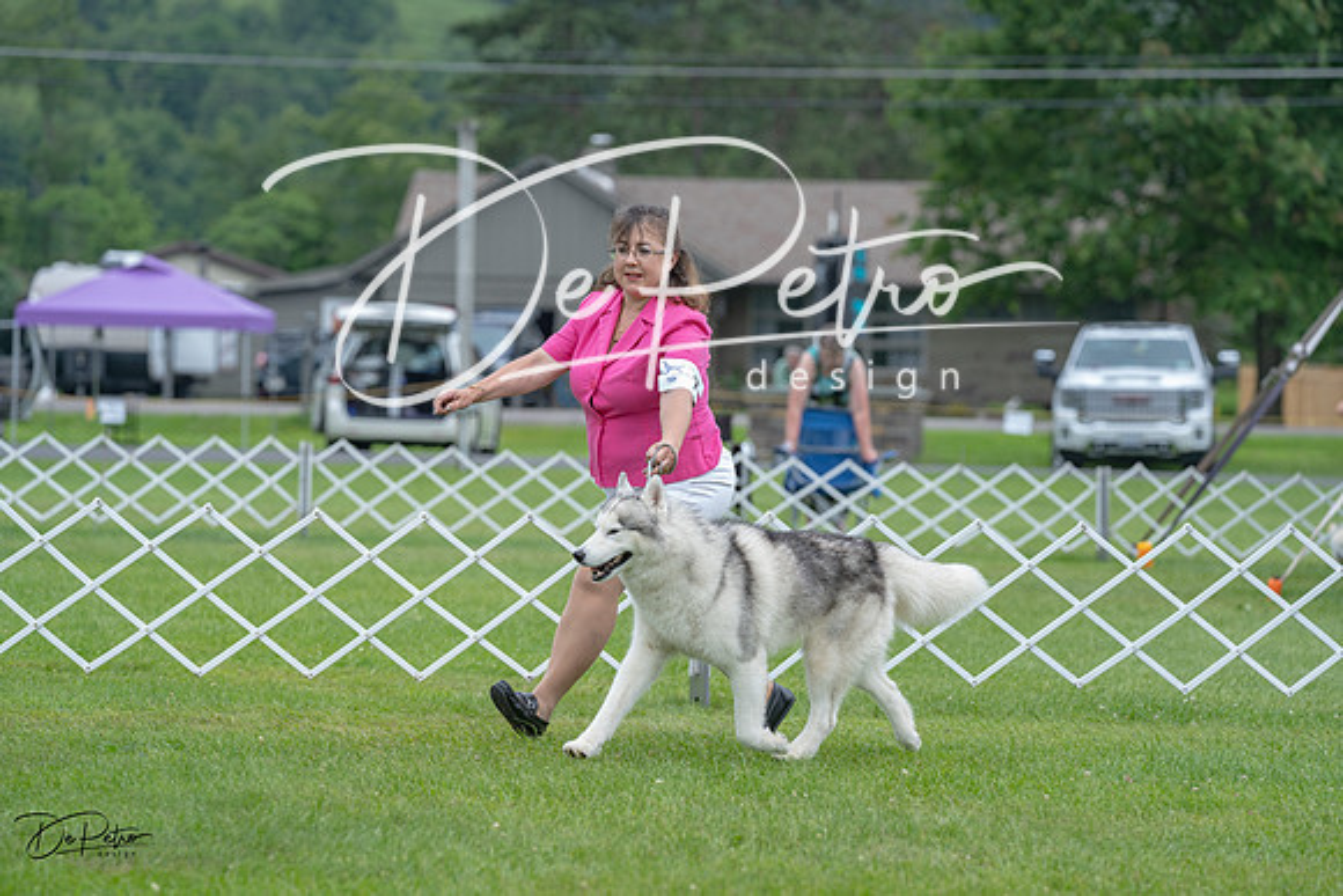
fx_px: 5821
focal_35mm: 156
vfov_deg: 8.8
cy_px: 448
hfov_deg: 13.2
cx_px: 672
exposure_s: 1/1000
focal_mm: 156
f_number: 4.5
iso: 400
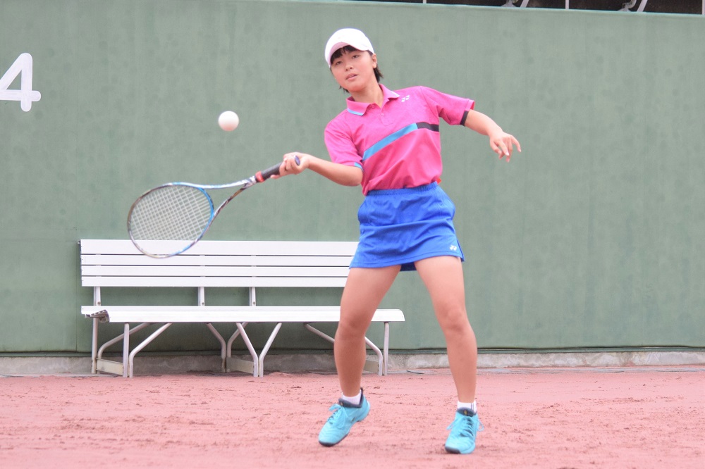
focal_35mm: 129
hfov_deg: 15.9
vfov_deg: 10.6
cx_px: 352
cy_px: 234
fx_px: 2525
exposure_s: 1/1250
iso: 1250
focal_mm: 86
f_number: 4.5
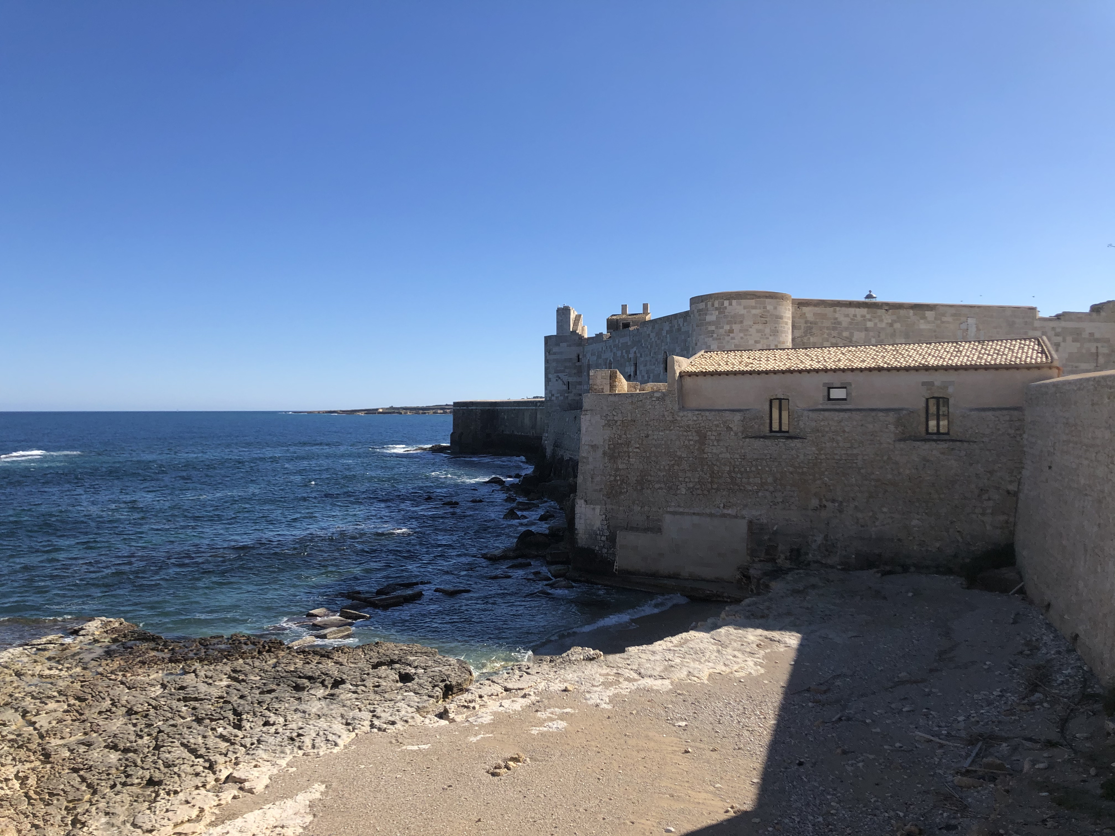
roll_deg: +0.7
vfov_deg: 49.7
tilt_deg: -0.2
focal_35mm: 28
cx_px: 558
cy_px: 418
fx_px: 902
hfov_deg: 63.4
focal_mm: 4
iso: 20
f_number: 1.8
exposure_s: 1/2558
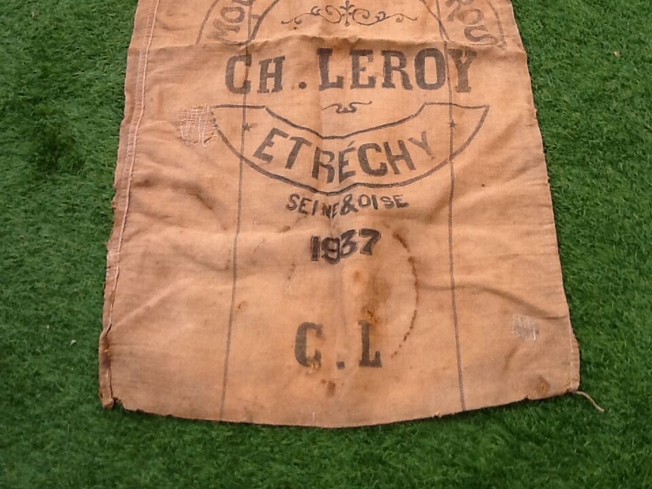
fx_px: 829
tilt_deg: -63.1
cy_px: 244
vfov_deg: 32.9
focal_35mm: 44
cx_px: 326
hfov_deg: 42.9
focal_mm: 2.03
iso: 40
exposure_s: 1/322
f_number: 2.4
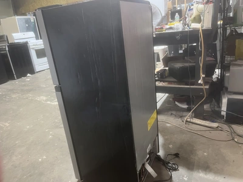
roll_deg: +7.5
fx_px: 183
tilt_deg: -17.4
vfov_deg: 53.1
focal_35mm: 26
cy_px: 91
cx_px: 122
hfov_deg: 67.3
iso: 200
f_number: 1.6
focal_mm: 5.1
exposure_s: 1/60
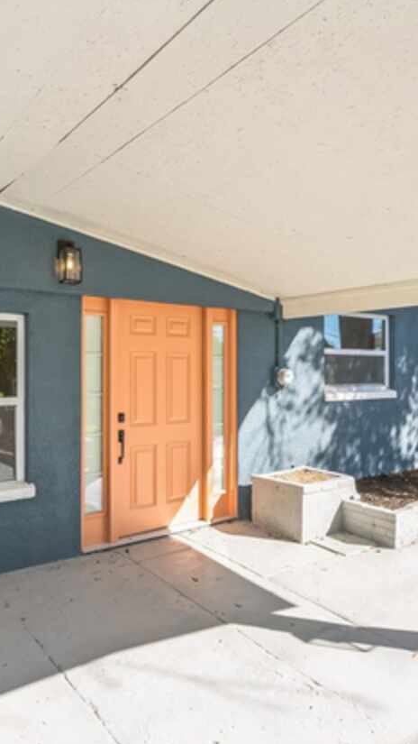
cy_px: 367
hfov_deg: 44.1
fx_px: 512
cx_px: 259
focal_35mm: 26
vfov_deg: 71.9
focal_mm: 16
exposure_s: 1/125
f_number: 8
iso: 100
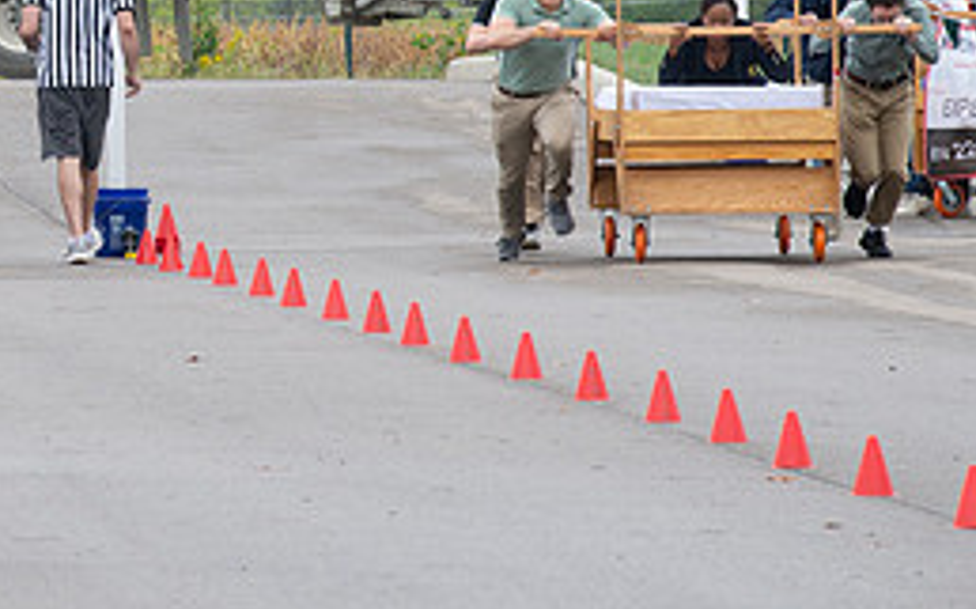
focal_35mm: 562
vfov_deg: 2.3
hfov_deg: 3.7
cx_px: -194
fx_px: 14942
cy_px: -19
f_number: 9
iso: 640
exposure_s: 1/250
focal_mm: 200
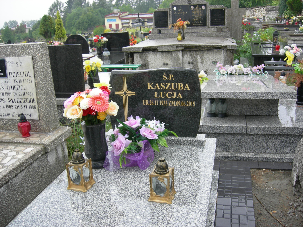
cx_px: 152
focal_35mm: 36
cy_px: 114
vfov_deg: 39.7
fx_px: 315
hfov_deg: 51.4
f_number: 3
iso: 64
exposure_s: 1/51.5
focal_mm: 7.5
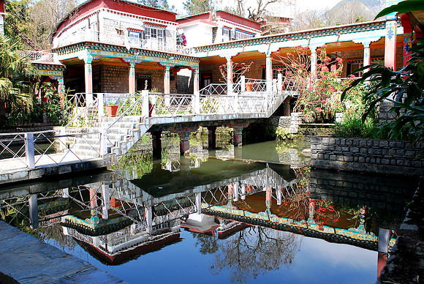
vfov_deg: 41.8
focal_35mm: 32
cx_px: 212
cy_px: 142
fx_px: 371
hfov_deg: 59.4
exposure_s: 1/90
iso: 100
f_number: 7.1
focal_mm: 21
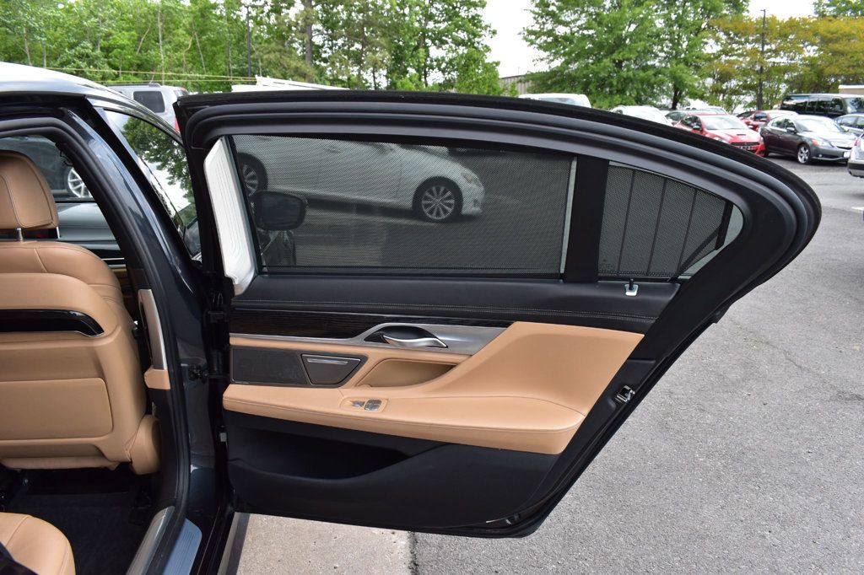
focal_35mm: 30
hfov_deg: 61.9
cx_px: 432
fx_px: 720
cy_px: 288
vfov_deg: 43.6
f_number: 9
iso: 400
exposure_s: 1/160
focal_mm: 20
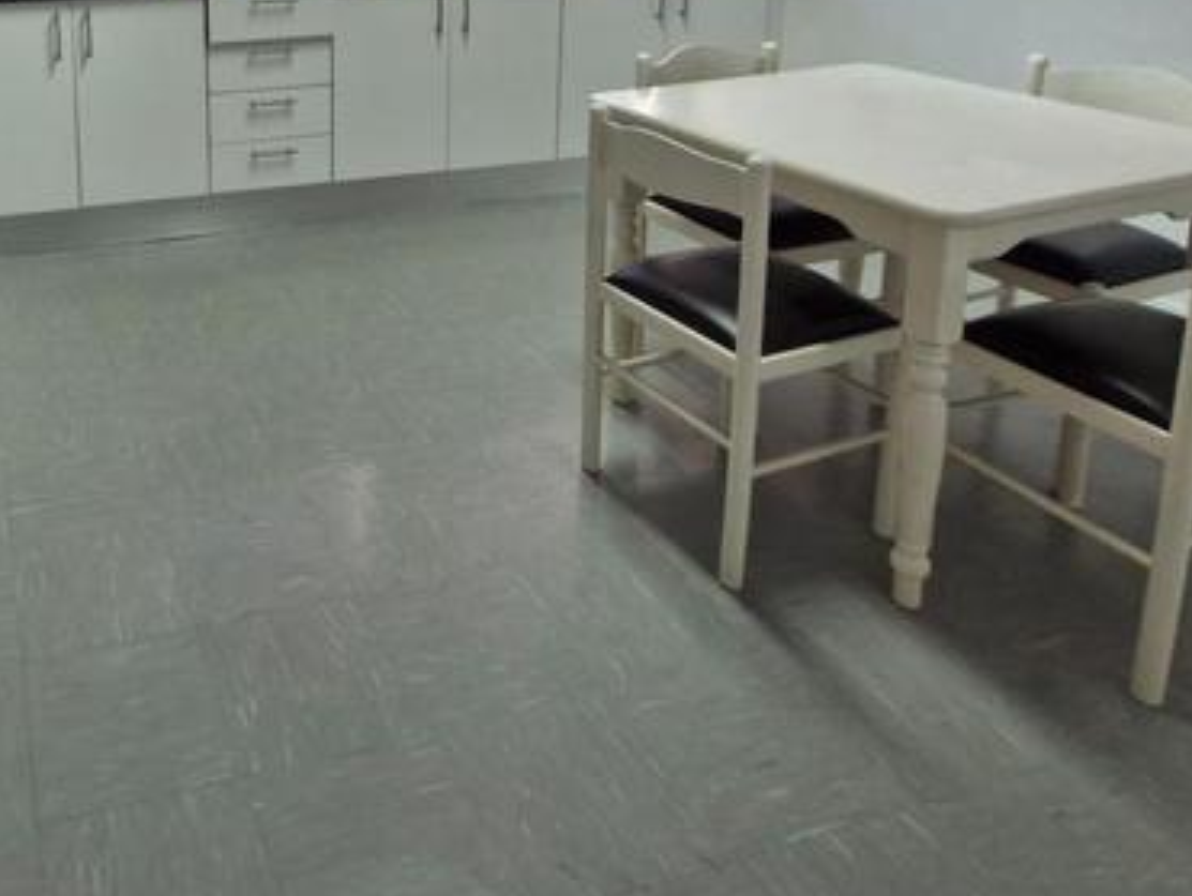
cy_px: 45
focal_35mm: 28
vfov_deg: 44.1
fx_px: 965
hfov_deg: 57.4
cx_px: 196
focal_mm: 1.74
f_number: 2.2
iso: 160
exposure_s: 1/50
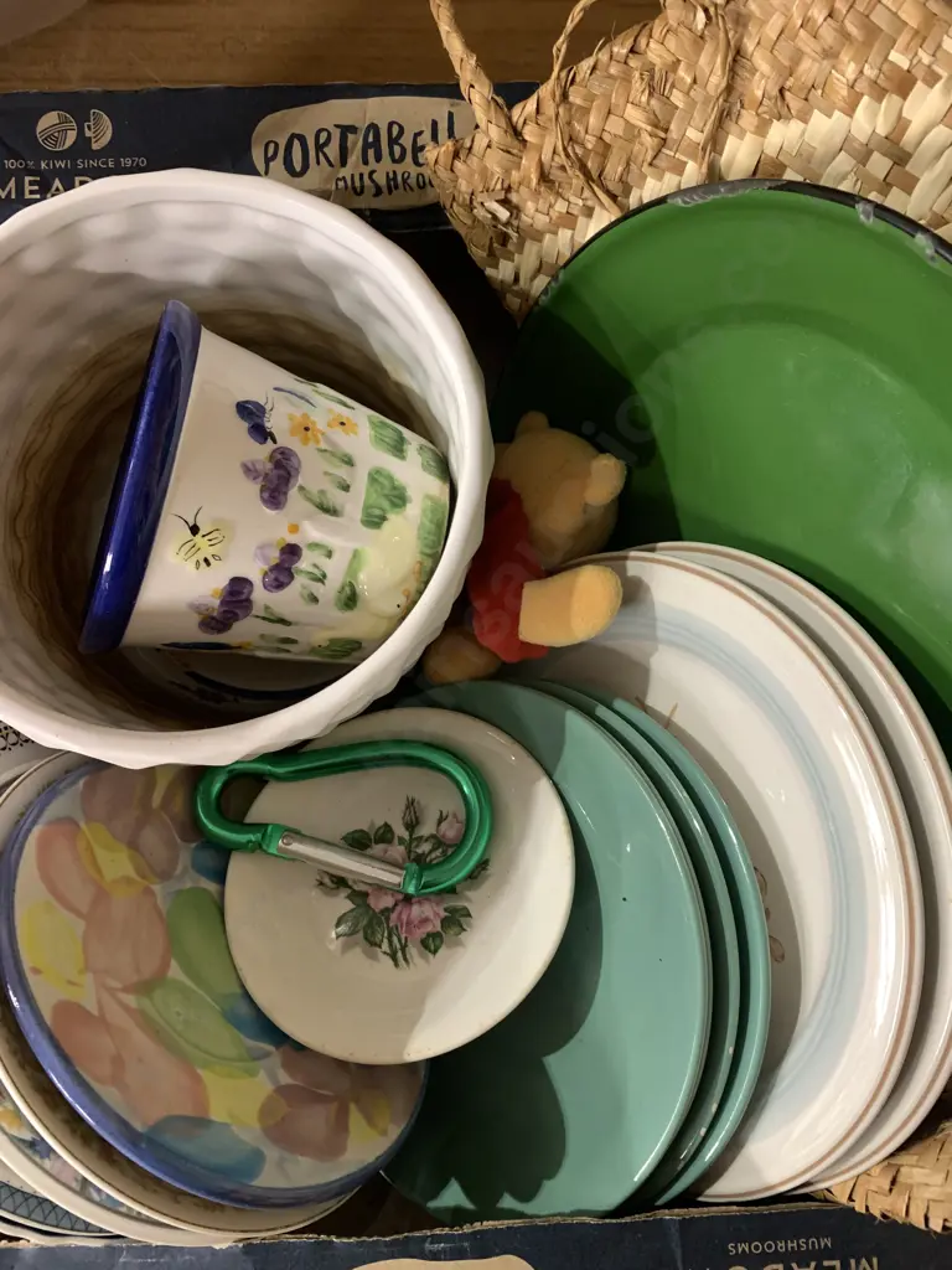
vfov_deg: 67.3
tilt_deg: -80.9
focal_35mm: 26
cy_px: 635
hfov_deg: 53.1
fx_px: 953
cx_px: 476
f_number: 1.8
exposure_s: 1/33
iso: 250
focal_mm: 4.25
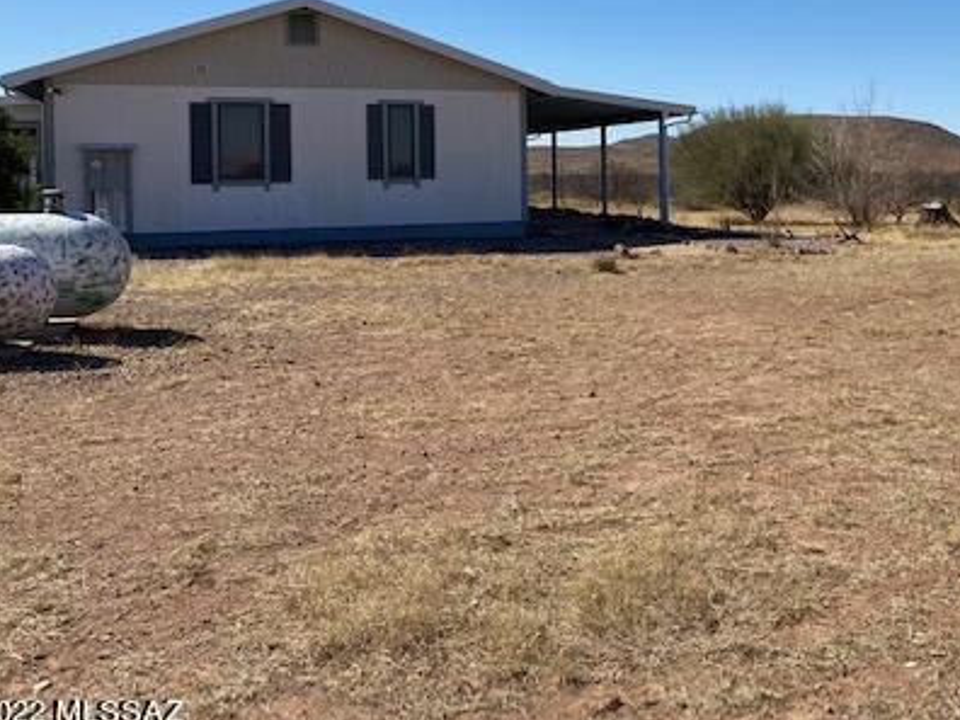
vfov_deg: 33.7
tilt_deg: -1.1
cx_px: 715
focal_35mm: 42
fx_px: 1165
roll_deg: +0.0
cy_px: 182
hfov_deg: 43.4
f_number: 1.8
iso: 32
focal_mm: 4.25
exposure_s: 1/3731
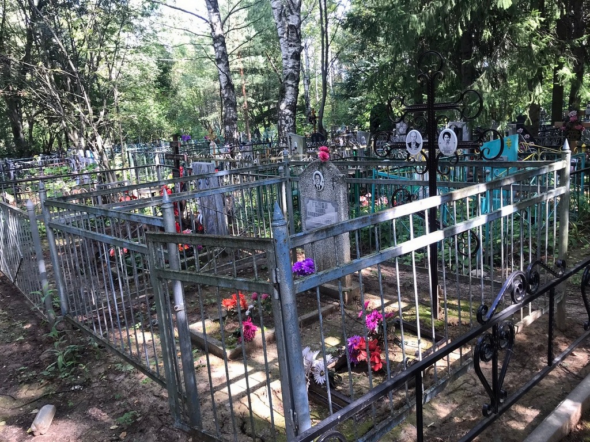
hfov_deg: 63.4
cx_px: 295
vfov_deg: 49.7
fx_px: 477
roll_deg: +6.2
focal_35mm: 28
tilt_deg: -12.6
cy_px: 221
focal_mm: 3.99
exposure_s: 1/100
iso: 25
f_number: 1.8
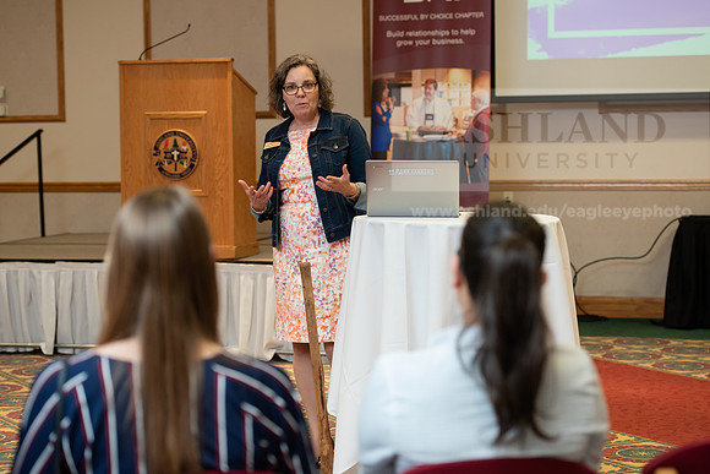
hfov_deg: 24.8
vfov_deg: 16.7
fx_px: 1618
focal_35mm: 82
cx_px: 355
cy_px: 237
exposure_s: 1/200
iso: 1600
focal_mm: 82
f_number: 3.5
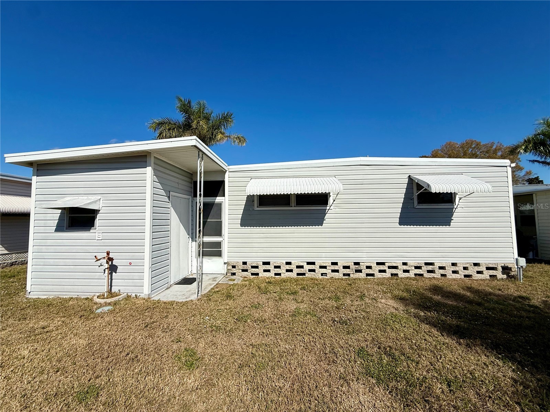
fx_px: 222
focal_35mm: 14
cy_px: 206
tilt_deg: +3.5
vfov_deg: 85.7
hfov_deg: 102.1
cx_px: 275
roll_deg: +0.2
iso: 50
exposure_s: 1/6173
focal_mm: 2.22
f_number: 2.2
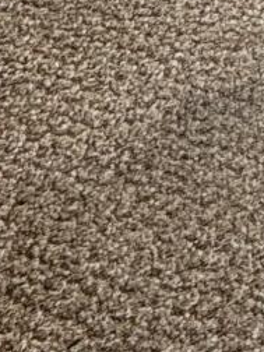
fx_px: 1129
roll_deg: -0.7
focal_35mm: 111
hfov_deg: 10.6
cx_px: 718
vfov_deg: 13.6
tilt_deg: -19.1
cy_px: -457
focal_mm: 2.22
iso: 160
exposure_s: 1/99
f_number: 2.2
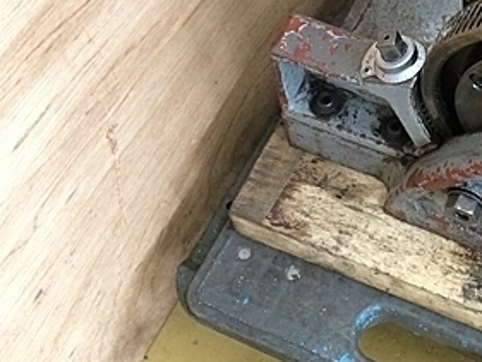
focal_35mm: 66
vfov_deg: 21.7
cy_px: 21
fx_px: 919
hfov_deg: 28.1
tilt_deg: -55.3
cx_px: 448
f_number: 2.2
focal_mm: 4.15
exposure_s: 1/30
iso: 160
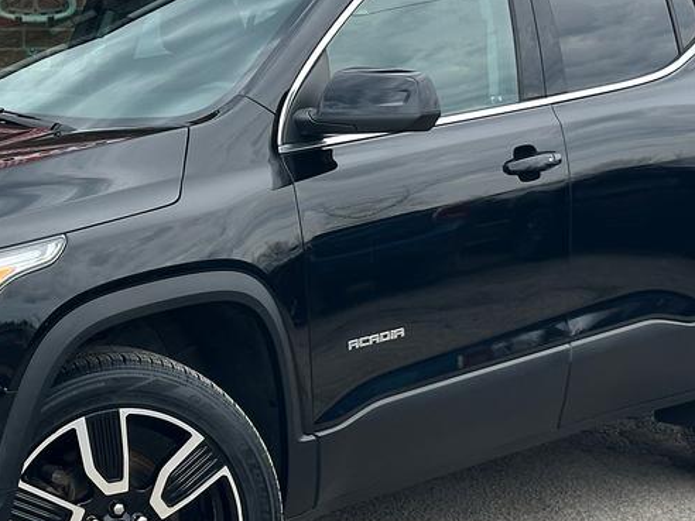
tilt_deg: -2.3
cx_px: 131
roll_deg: +0.8
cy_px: 82
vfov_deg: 11.8
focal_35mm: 125
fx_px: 2510
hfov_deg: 15.7
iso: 64
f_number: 1.78
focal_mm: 6.86
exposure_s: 1/1453
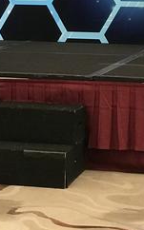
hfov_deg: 8.2
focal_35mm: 160
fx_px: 1006
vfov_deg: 12.7
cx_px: 16
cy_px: -52
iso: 200
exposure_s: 1/50
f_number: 2.8
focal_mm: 6.6
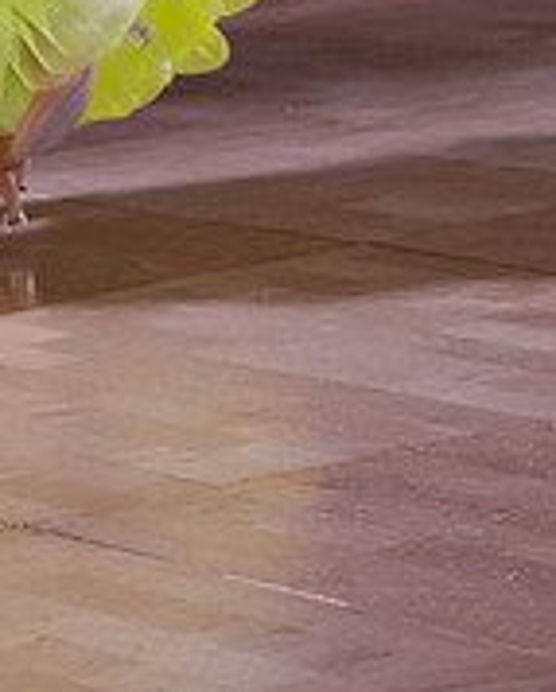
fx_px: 5704
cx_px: -181
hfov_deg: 5.5
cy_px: -424
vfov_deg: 6.8
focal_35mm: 278
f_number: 5
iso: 2500
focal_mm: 91
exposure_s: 1/250
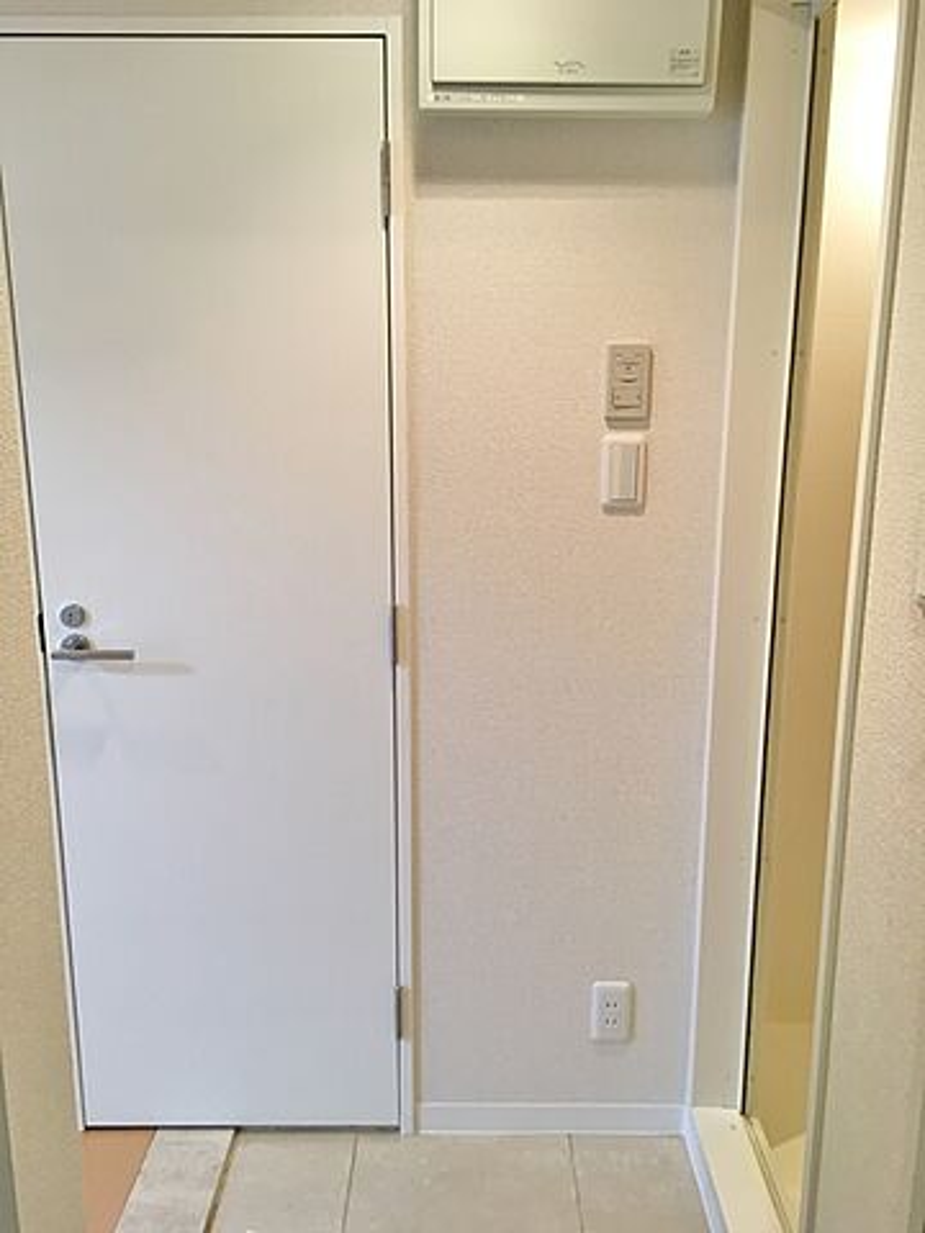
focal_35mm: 29
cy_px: 616
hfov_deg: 48.2
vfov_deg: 61.7
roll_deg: -0.3
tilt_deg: -14.0
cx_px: 462
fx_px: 1033
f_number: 2.2
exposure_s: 1/33
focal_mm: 4.15
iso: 64
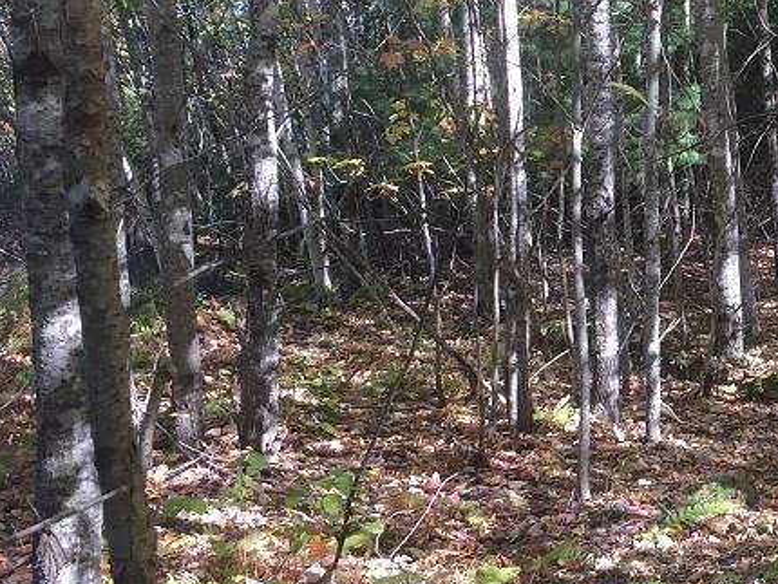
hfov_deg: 25.8
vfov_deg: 21.2
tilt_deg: +2.4
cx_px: 881
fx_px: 1552
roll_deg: +0.4
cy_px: 170
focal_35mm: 69
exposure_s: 1/120
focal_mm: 4.15
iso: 32
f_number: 2.2
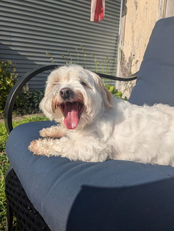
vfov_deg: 65.3
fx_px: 181
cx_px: 87
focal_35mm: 27
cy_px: 116
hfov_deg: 51.4
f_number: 1.73
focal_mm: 4.38
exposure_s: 1/4673
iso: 67
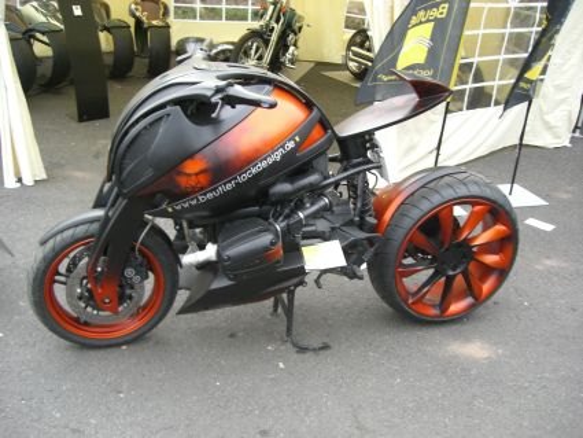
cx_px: 292
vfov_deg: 37.7
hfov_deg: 49.0
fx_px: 640
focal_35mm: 38
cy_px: 219
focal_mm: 6.2
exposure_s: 1/60
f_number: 2.7
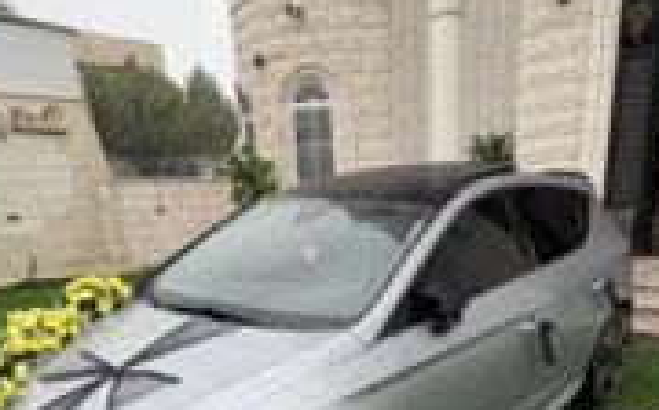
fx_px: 592
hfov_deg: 58.2
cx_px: 322
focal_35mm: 33
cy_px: 425
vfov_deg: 34.2
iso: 40
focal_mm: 2.22
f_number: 2.2
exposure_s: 1/210
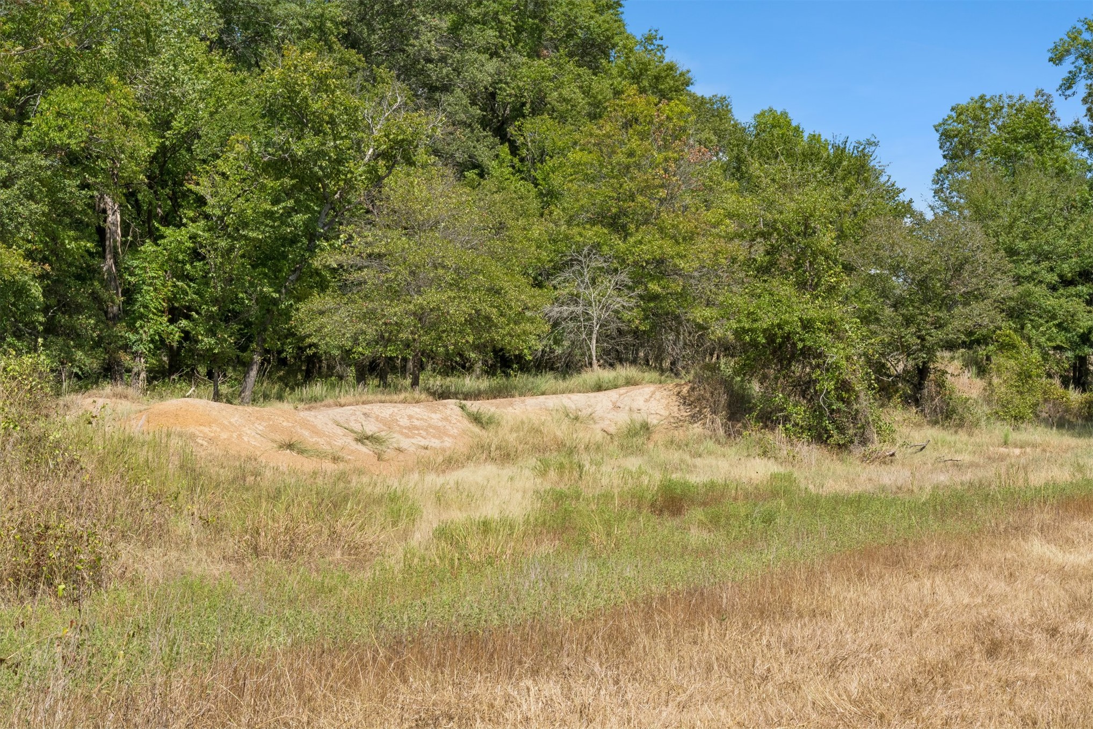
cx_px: 546
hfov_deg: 40.3
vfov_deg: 27.5
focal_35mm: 49
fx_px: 1488
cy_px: 364
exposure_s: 1/250
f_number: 22
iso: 640
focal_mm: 49
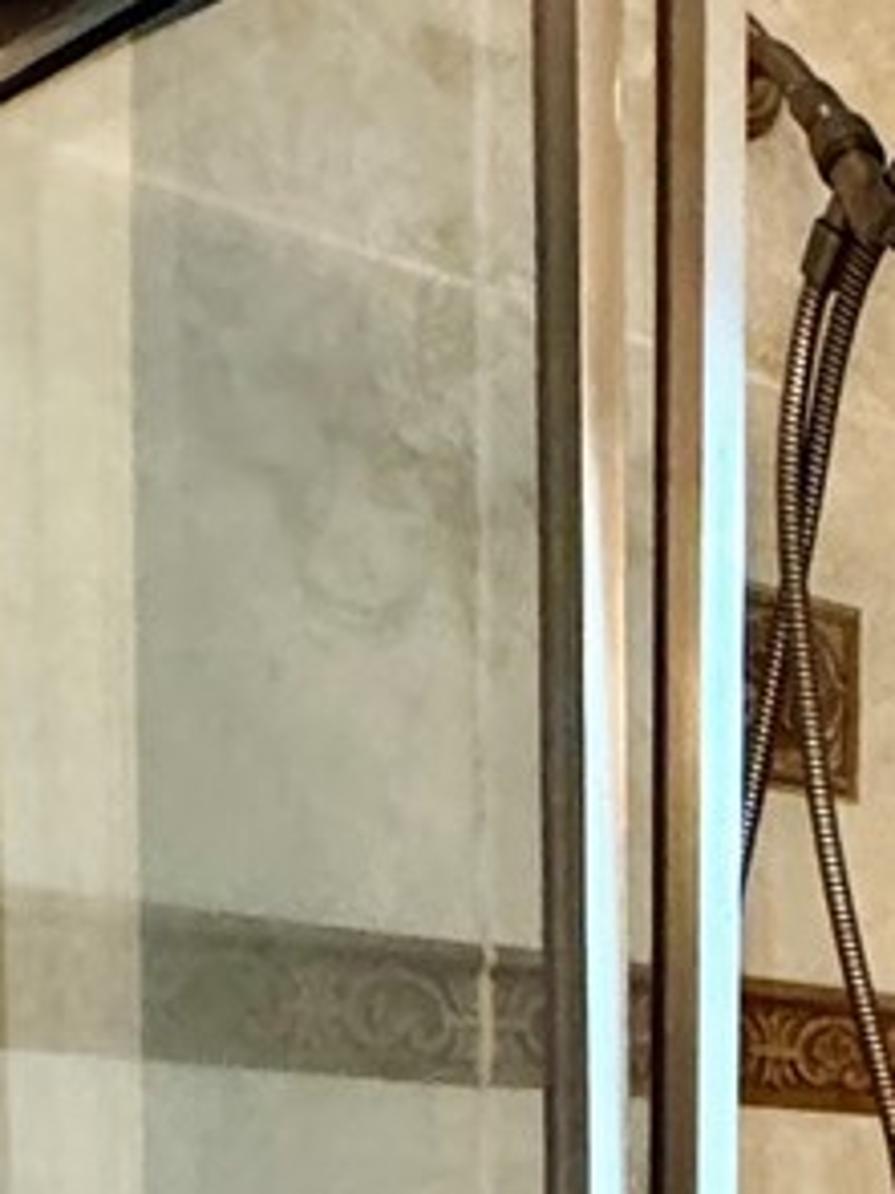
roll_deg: -4.2
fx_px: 2622
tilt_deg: -6.8
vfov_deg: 22.9
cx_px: 1750
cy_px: 1550
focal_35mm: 76
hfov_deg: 15.7
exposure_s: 1/60
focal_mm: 2.22
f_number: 2.2
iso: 400
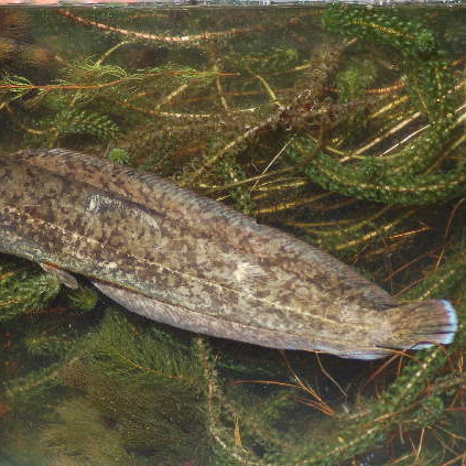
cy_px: 232
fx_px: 3579
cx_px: 128
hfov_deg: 7.4
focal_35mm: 235
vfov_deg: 7.4
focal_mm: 122
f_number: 4.2
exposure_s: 1/500
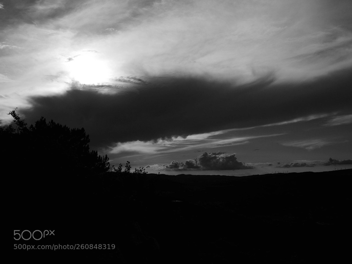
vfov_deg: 39.7
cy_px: 132
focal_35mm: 36
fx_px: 366
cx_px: 176
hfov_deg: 51.4
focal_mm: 14
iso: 200
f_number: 3.5
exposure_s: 1/6400
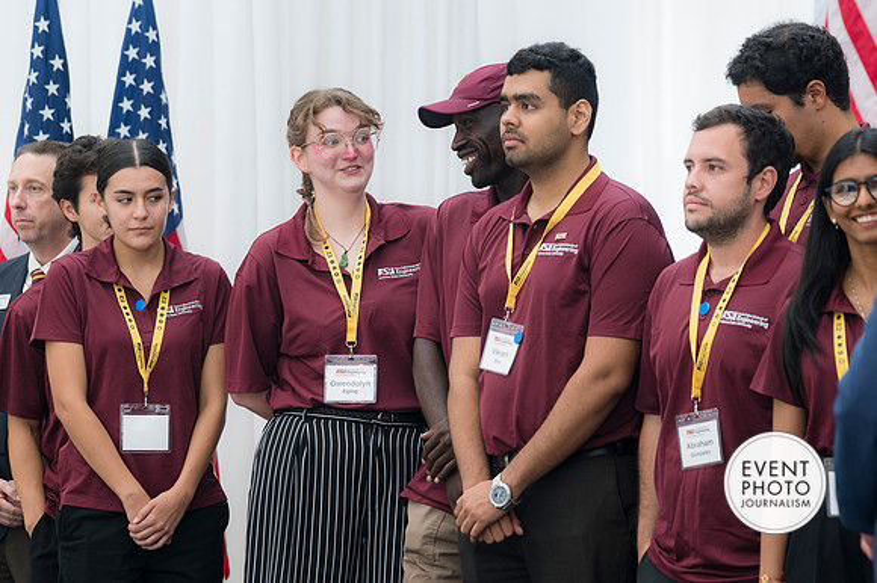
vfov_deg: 7.9
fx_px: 4236
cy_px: 292
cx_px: 438
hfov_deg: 11.8
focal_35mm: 174
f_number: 4
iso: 80
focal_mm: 116
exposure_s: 1/160
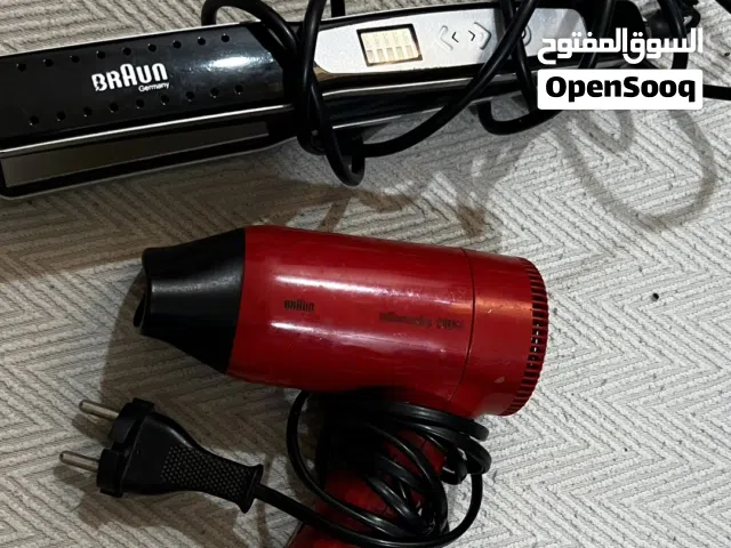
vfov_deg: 53.1
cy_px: 274
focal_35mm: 26
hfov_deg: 67.3
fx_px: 549
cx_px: 366
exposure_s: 1/60
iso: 400
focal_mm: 5.7
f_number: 1.5
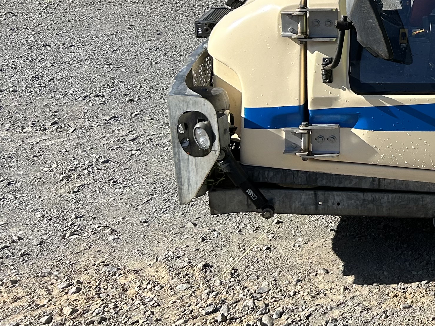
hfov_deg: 23.6
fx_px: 892
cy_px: -29
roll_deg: +1.3
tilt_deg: -11.1
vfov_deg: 19.8
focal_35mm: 71
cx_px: 593
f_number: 1.5
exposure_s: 1/4274
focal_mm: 5.7
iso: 50
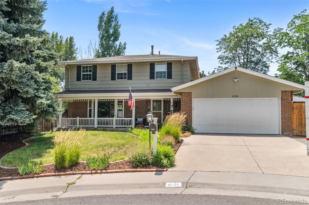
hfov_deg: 62.0
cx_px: 154
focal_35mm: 30
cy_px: 102
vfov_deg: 43.5
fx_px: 257
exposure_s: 1/500
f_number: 8
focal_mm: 30
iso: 400
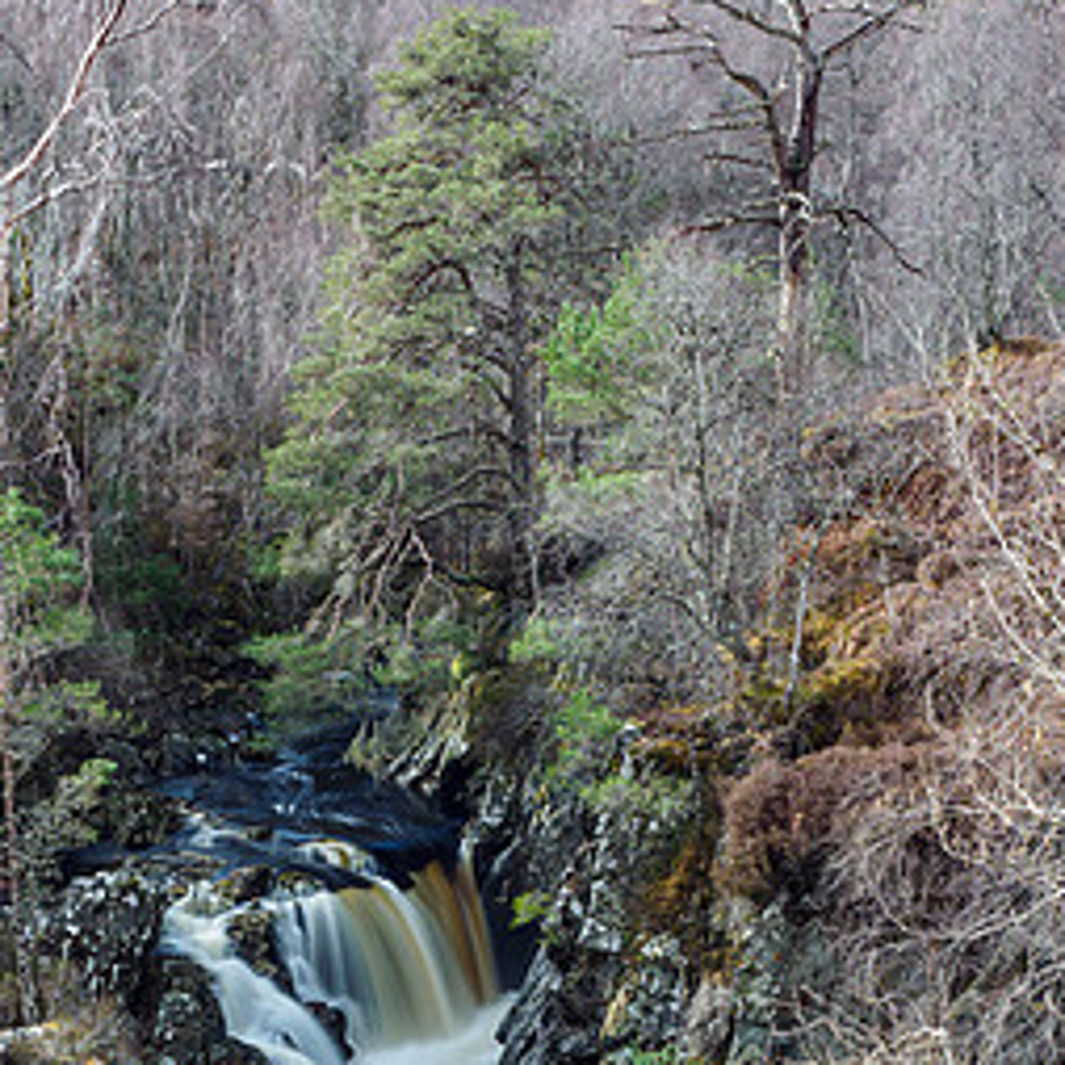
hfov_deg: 23.0
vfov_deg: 22.6
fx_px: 2611
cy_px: 922
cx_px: 455
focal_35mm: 75
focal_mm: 24
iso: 200
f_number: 5.6
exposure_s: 1
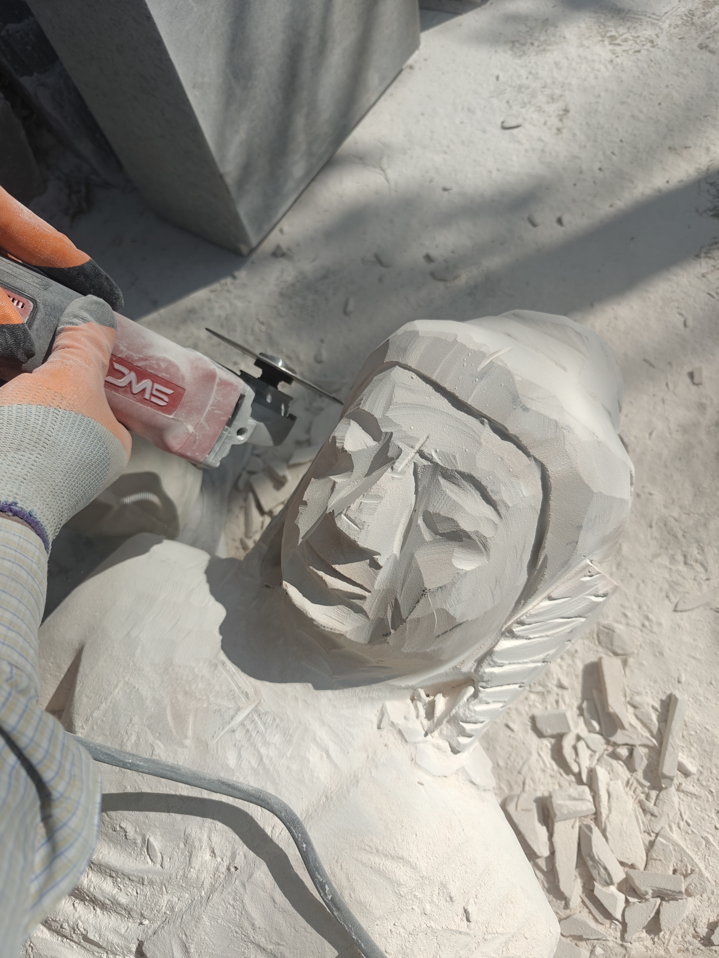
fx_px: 637
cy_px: 479
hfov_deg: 58.9
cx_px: 360
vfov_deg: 73.9
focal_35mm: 23
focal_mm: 6.06
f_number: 1.6
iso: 50
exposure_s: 1/2972
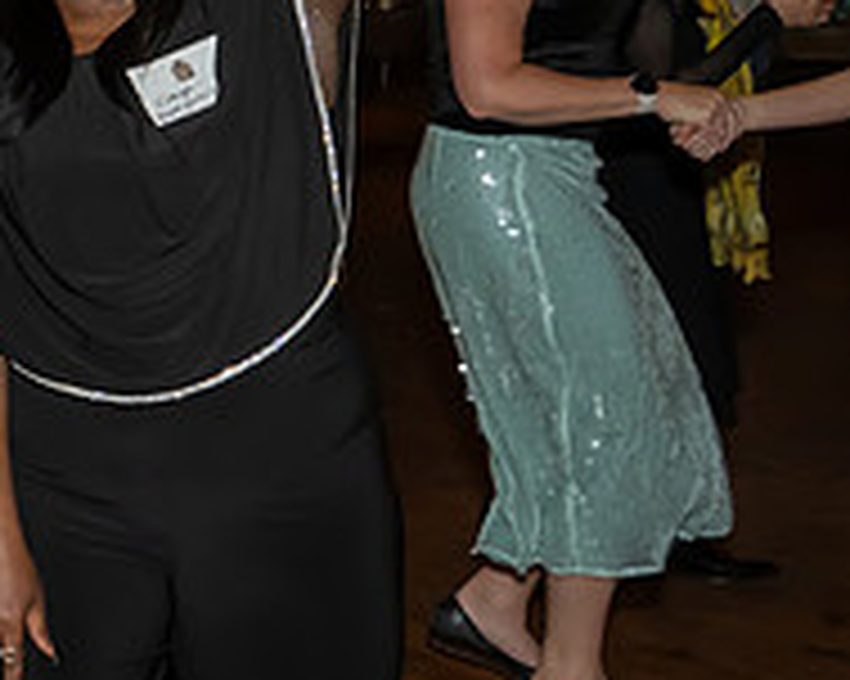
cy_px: 212
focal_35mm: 84
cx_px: -661
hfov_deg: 18.2
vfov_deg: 18.2
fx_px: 2112
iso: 640
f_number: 7.1
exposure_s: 1/250
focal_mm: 17
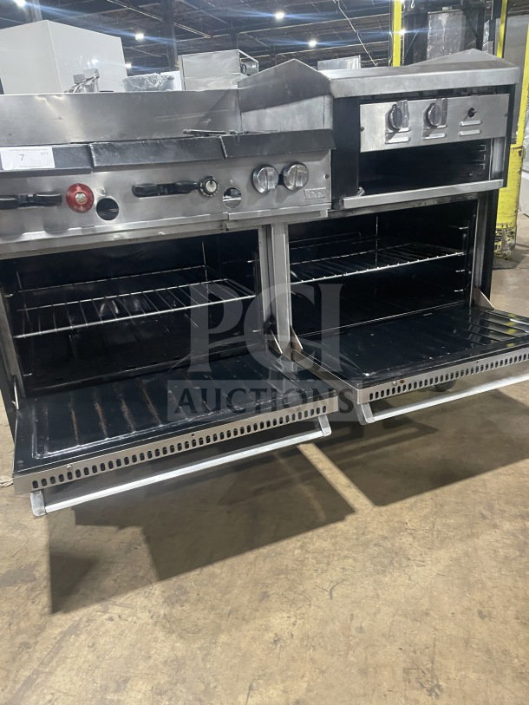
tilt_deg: -18.1
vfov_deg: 67.3
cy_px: 352
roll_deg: +4.1
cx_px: 264
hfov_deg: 53.1
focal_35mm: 26
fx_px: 530
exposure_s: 1/52
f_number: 1.6
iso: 500
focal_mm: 4.2
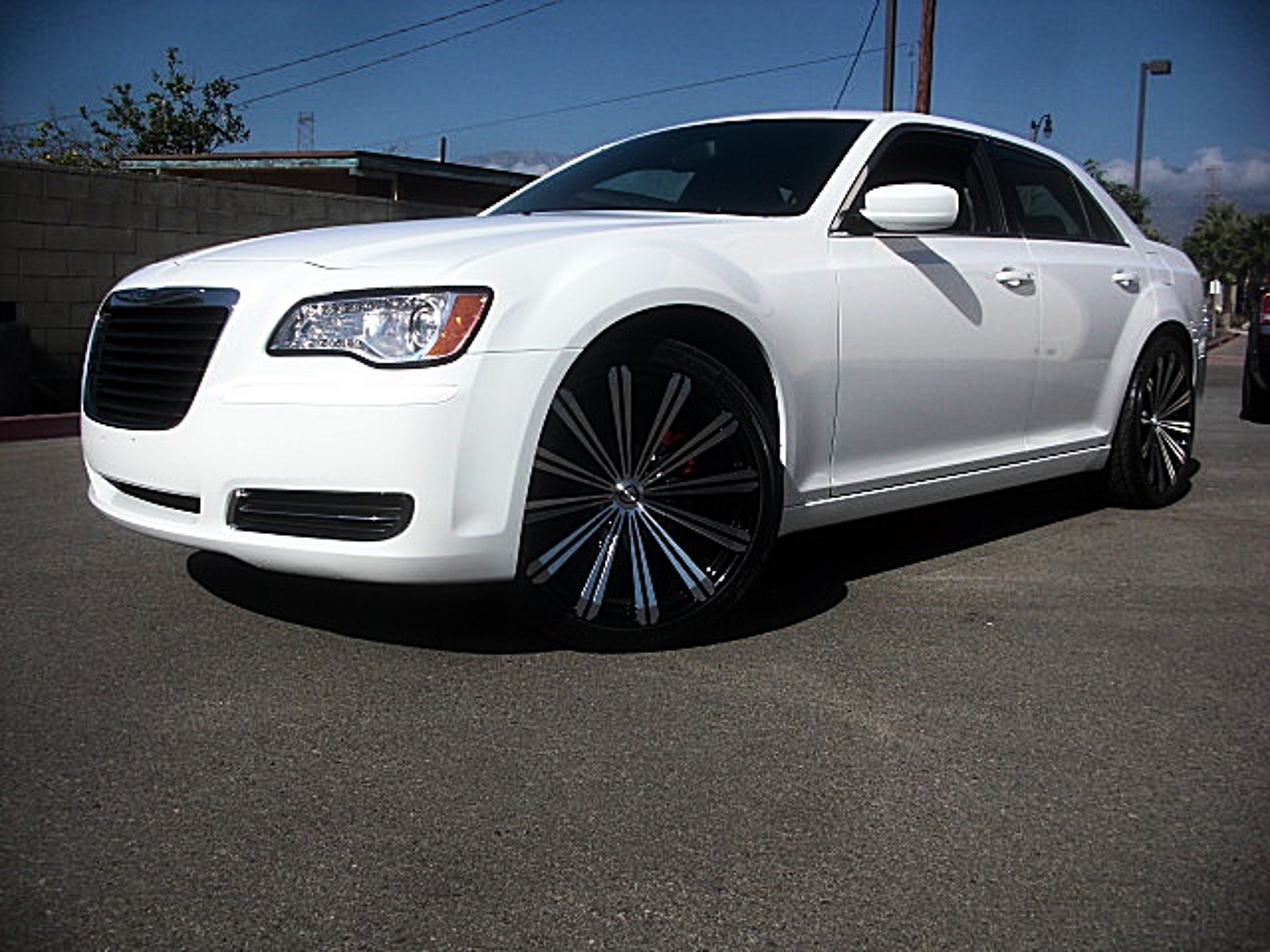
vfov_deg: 39.7
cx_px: 635
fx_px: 1321
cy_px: 476
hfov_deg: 51.4
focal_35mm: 36
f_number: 7.9
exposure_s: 1/200
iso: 50
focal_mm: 6.3
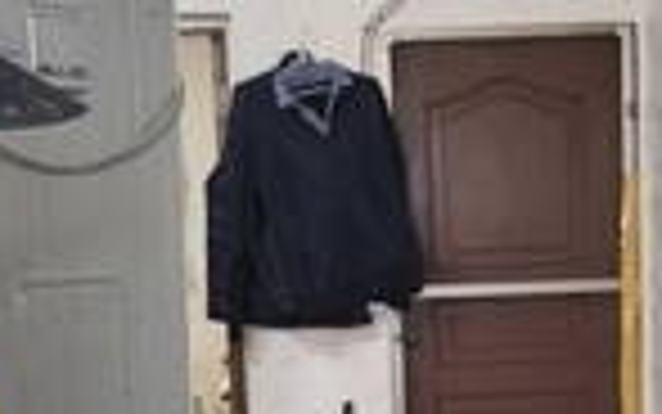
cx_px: 459
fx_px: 1913
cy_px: 612
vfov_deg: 11.8
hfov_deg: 19.5
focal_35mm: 106
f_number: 1.8
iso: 250
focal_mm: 5.4
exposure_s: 1/120
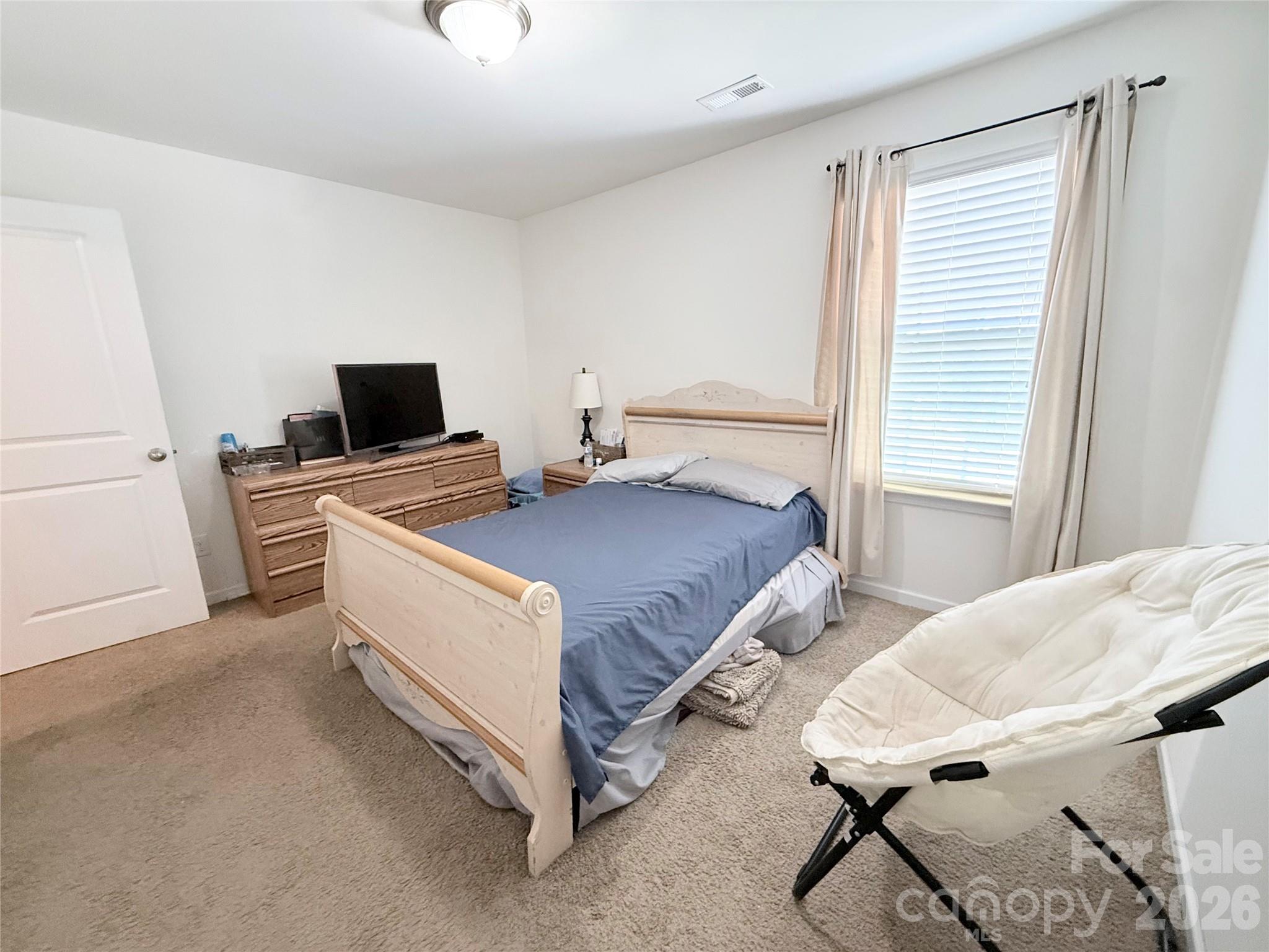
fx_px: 513
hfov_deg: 102.1
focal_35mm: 14
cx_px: 634
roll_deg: +2.4
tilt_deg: -12.1
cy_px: 476
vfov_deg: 85.7
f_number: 2.2
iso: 500
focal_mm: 2.22
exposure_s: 1/60
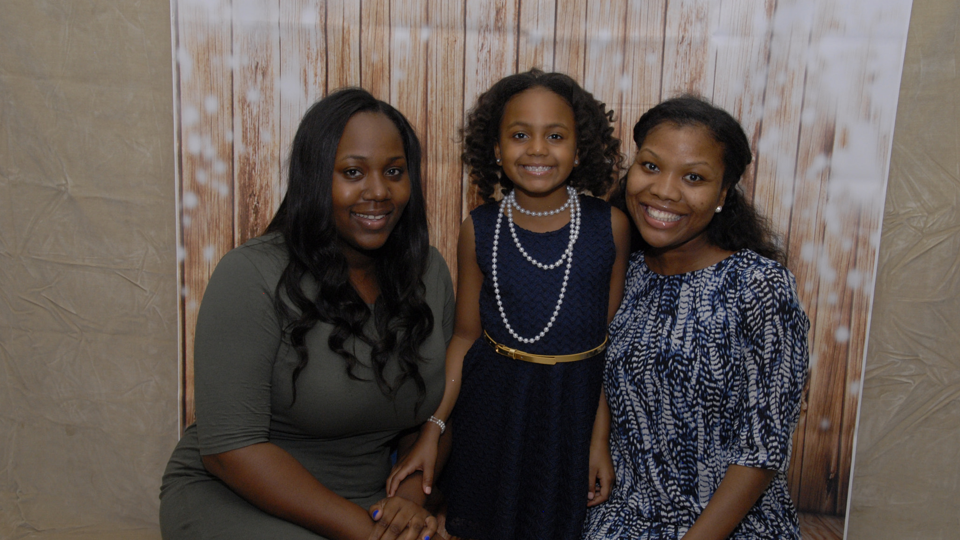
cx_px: 480
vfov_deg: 28.0
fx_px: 1083
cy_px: 316
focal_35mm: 43
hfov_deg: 47.8
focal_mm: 27
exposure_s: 1/80
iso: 500
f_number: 11
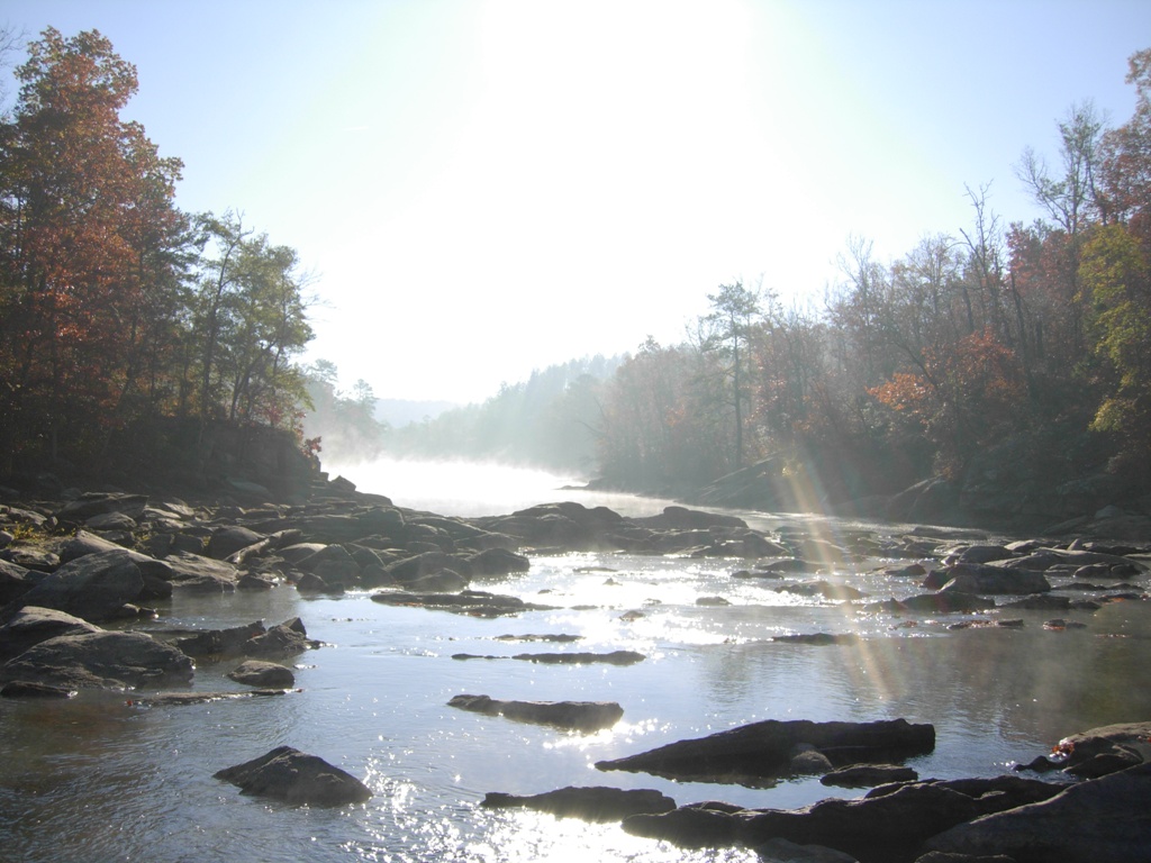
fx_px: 1197
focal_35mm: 36
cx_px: 576
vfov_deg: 39.7
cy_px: 432
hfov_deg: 51.4
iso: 50
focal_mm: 7.5
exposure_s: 1/1024
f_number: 3
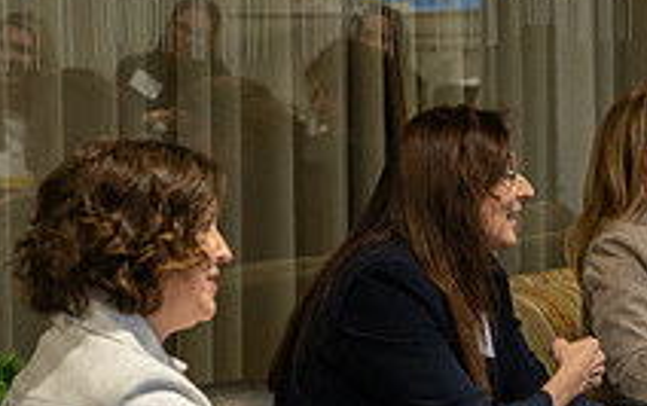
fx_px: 3389
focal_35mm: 192
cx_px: 708
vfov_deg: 6.8
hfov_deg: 10.8
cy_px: 324
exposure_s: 1/50
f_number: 4
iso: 1600
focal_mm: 69
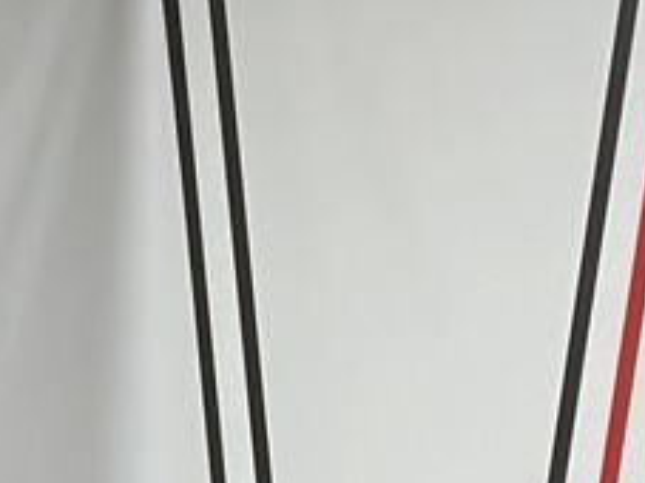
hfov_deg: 6.4
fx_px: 5680
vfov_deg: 4.7
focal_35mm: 305
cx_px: -523
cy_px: 1418
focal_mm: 6.86
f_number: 1.78
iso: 80
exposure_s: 1/100
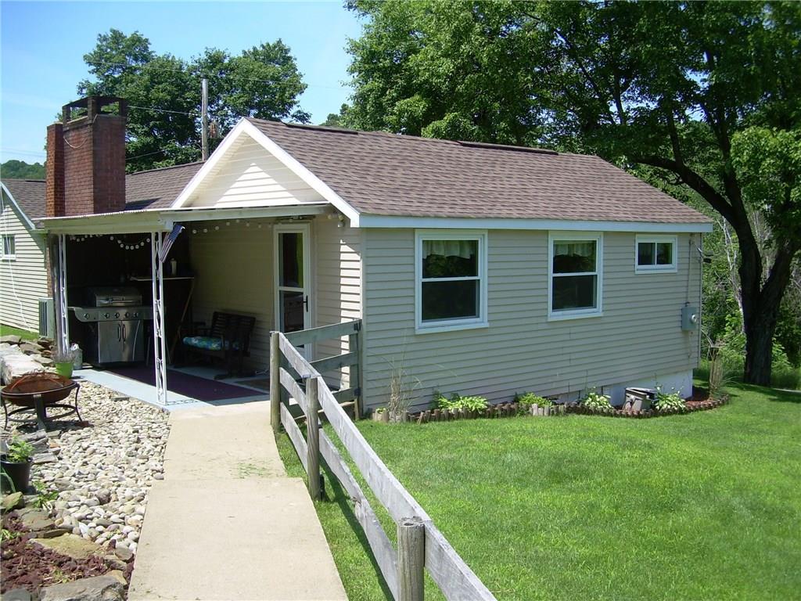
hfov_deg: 49.0
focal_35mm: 38
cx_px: 400
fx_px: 879
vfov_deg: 37.7
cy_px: 300
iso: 50
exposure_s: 1/594
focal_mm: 6.3
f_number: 2.8
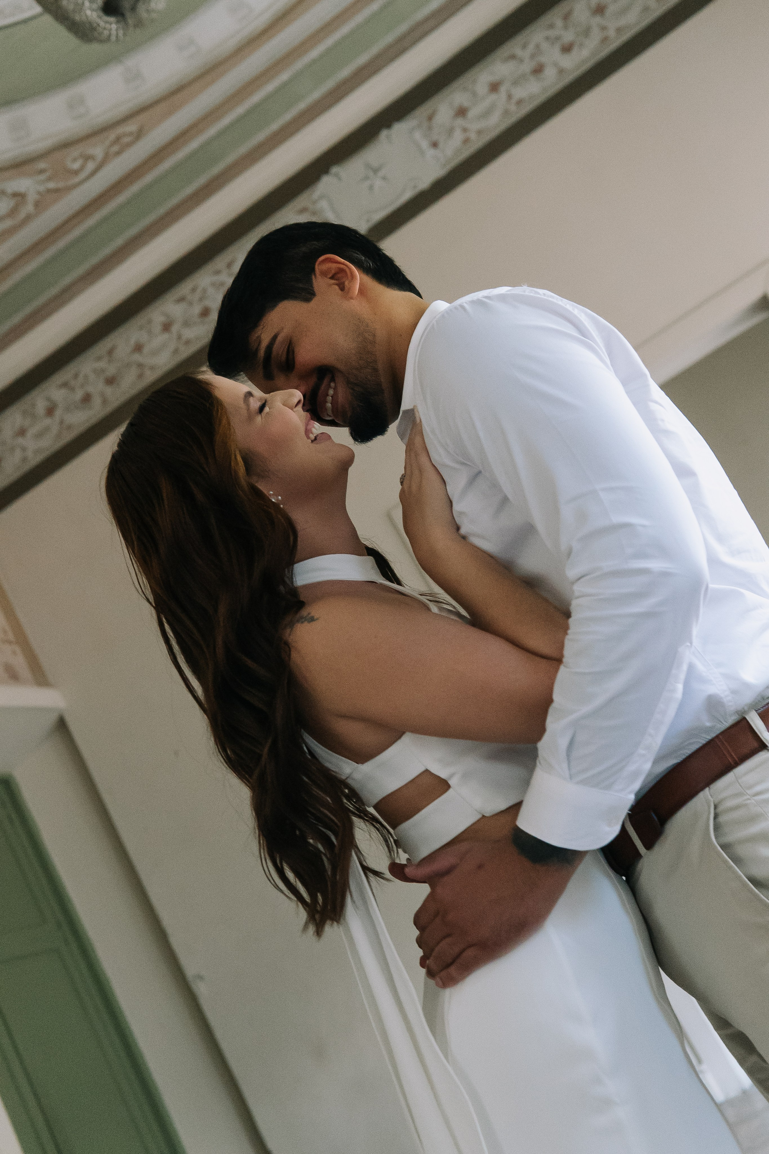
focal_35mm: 45
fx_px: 1442
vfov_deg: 43.6
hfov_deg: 29.9
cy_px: 577
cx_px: 384
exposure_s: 1/160
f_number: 3.5
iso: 5000
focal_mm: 30
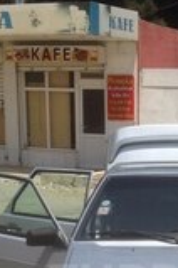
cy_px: 283
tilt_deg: -12.1
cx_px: 178
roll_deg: -2.4
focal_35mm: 107
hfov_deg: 12.6
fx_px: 794
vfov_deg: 18.5
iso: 50
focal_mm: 4.12
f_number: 2.4
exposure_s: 1/2088
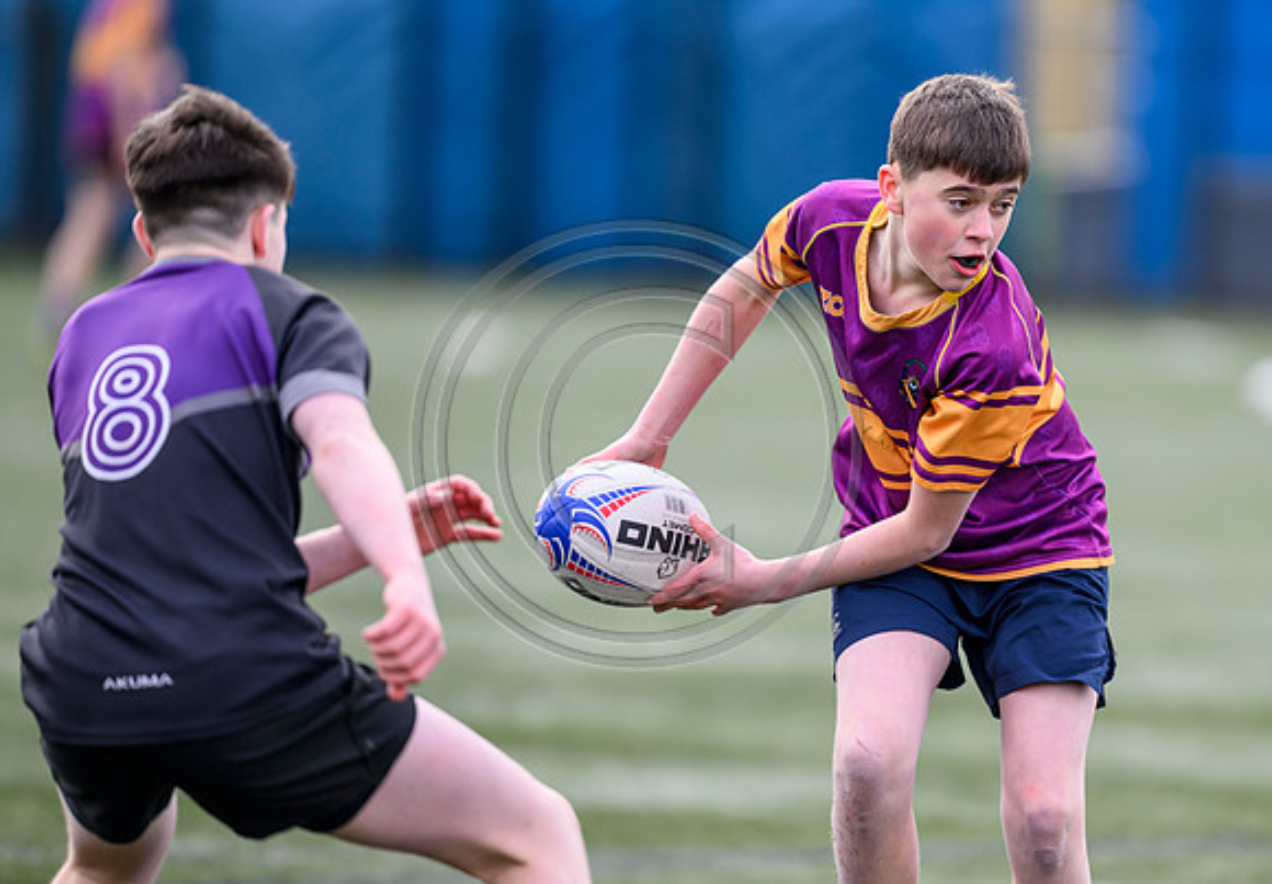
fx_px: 18297
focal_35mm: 511
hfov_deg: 4.0
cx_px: 823
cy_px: 549
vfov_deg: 2.8
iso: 500
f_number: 3.2
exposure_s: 1/1600
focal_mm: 400
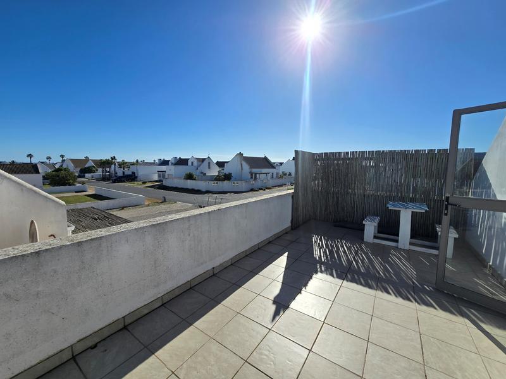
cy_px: 190
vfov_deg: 89.9
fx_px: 190
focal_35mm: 13
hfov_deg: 106.2
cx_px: 253
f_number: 2.2
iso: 50
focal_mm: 2.2
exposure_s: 1/4641
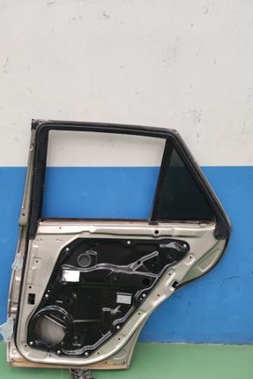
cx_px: 100
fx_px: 305
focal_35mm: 29
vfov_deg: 63.6
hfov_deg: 44.7
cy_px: 204
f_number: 1.79
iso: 940
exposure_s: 1/50
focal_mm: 4.7
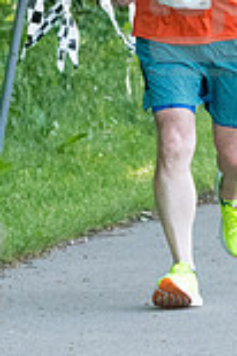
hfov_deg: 2.3
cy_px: 14
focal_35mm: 587
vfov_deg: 3.5
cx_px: 204
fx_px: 5809
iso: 4000
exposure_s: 1/1600
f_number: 5.6
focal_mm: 135
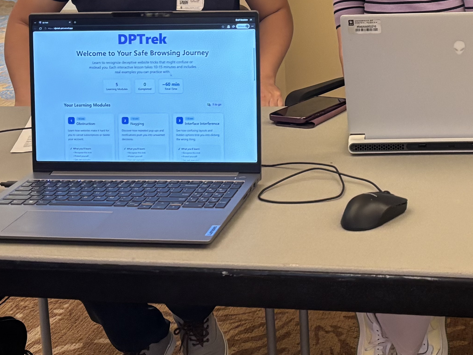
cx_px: 353
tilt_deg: -7.4
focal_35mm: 73
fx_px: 998
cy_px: 17
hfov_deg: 26.3
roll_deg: +1.9
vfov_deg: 19.7
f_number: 1.6
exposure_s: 1/60
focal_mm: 5.96
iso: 400
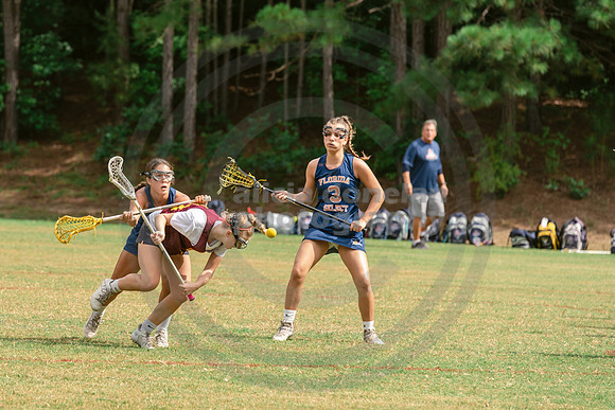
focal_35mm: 281
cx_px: 183
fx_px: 4799
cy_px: 205
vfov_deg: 4.9
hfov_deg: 7.3
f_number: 4.5
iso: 250
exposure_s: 1/1250
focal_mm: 200
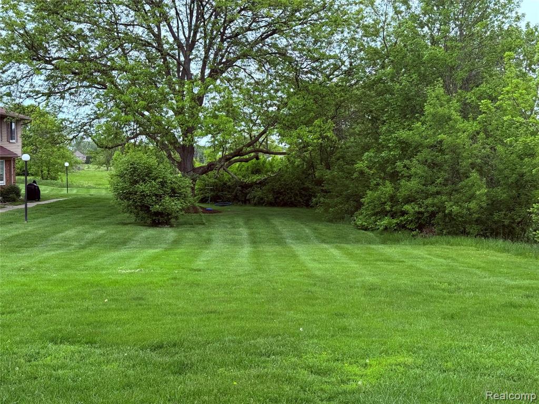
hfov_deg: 39.7
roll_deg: -0.5
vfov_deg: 30.3
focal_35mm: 48
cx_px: 270
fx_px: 747
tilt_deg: -2.6
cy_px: 202
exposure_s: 1/2273
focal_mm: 6.76
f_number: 1.78
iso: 100
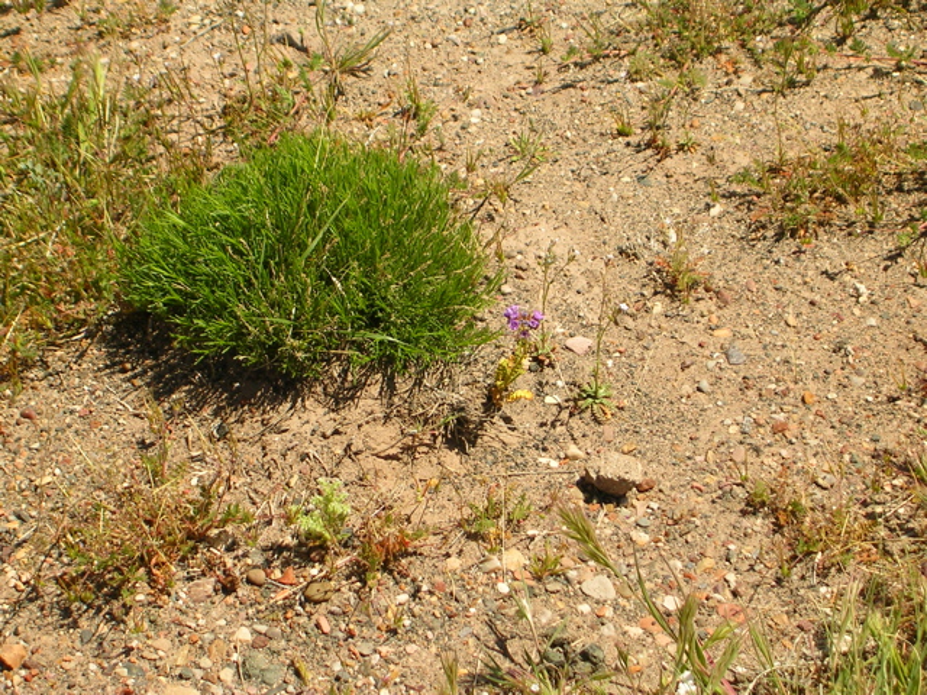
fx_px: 3080
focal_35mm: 115
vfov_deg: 12.9
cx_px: 464
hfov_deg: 17.1
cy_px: 348
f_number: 4.9
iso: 50
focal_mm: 17.4
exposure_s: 1/359
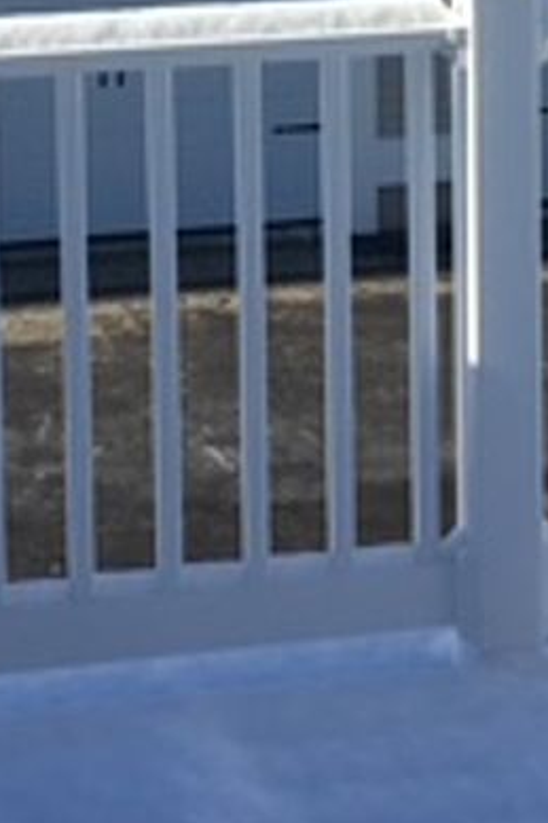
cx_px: 281
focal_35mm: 124
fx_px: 2834
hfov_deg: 11.0
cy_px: -237
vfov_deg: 15.7
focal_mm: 4.15
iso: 25
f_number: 2.2
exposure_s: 1/1350
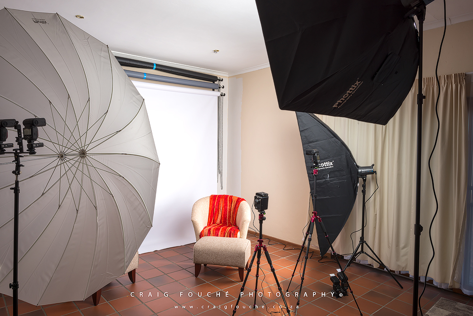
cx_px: 236
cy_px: 158
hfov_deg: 73.7
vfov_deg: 53.2
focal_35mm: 24
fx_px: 316
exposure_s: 1/60
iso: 160
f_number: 16
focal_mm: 24
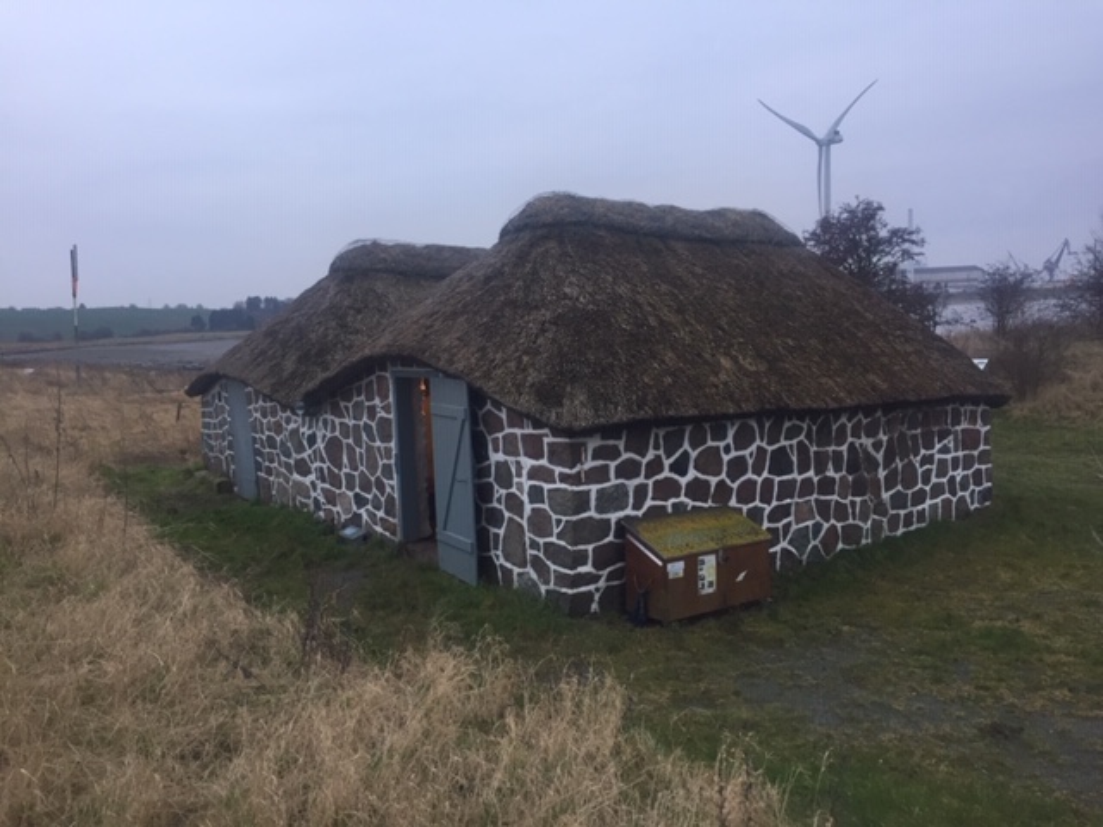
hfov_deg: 61.7
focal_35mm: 29
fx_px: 924
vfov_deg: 48.2
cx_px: 552
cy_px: 414
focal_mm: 4.15
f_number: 2.2
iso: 32
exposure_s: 1/33
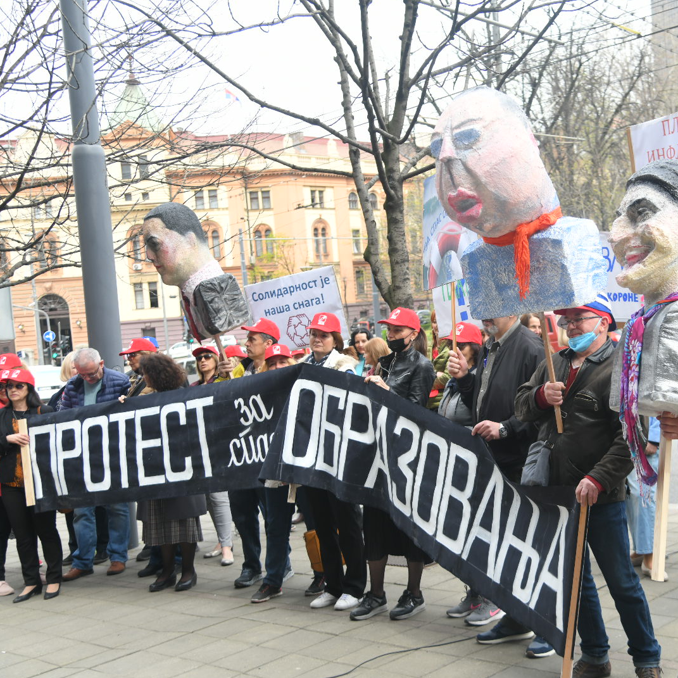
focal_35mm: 45
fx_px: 997
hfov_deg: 37.0
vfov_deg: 37.6
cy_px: 337
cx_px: 478
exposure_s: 1/250
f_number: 4
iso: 200
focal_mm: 35
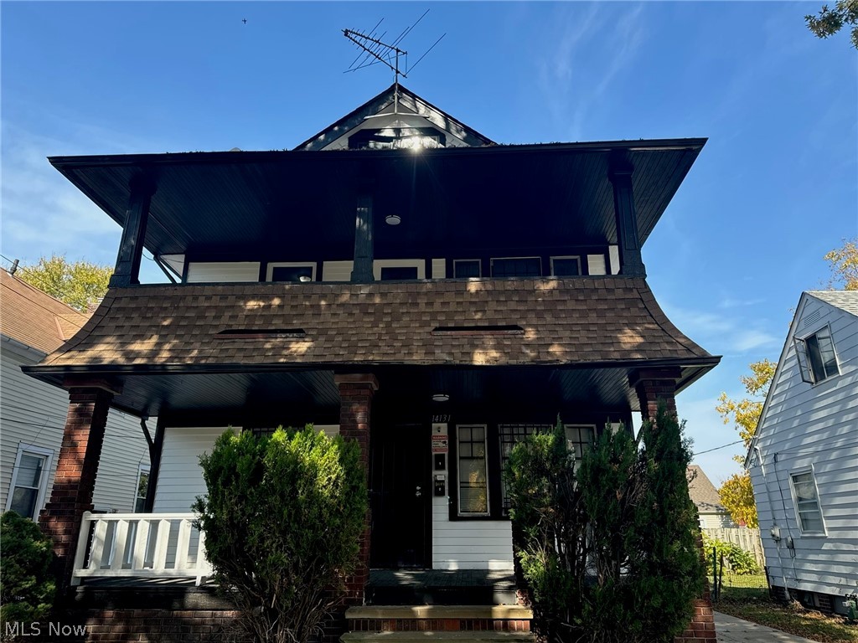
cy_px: 322
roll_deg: +0.1
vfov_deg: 56.8
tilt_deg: +19.9
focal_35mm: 24
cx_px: 429
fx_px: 595
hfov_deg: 71.6
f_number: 1.78
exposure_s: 1/1456
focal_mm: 6.76
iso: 80
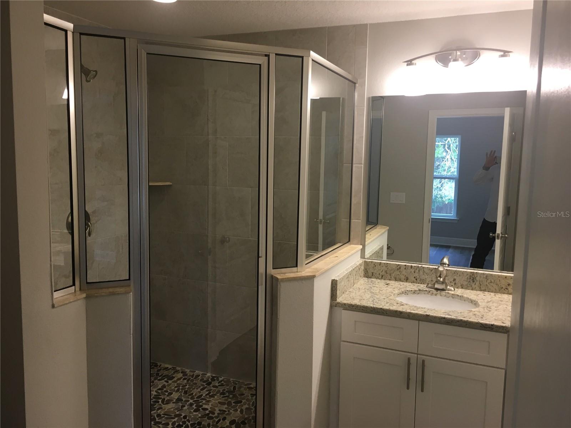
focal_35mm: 29
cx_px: 286
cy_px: 214
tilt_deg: -7.0
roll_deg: -1.1
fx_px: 478
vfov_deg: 48.2
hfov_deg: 61.7
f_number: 2.2
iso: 50
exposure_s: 1/30
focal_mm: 4.15
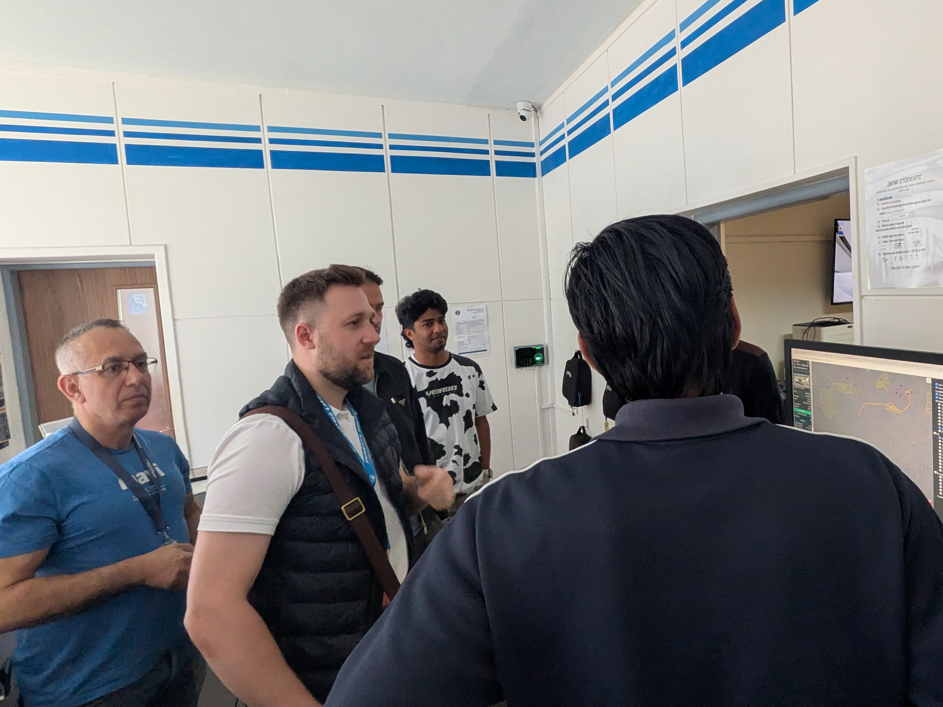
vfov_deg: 63.4
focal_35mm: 21
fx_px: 572
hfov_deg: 76.6
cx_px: 624
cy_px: 327
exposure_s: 1/100
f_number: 2.2
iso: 495
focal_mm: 1.83
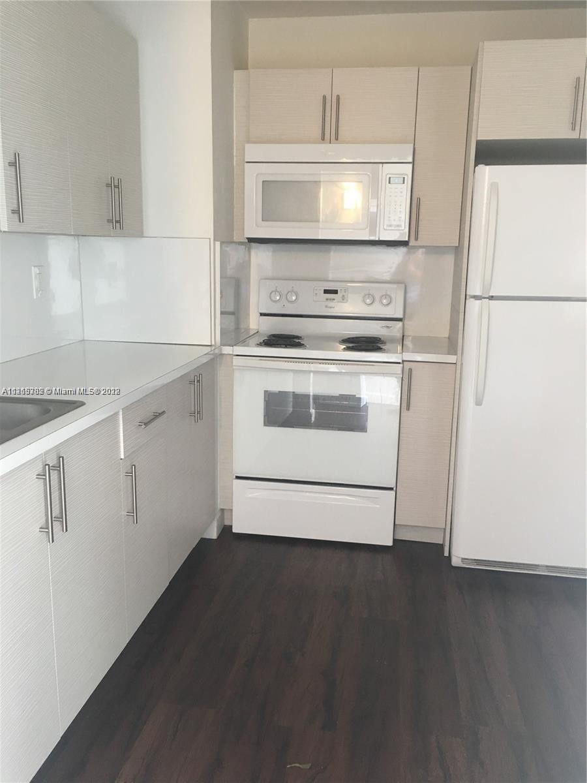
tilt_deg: -12.9
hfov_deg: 48.2
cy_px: 392
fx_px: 656
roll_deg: -0.6
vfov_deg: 61.7
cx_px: 294
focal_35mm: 29
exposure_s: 1/30
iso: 80
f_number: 2.2
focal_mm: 4.15
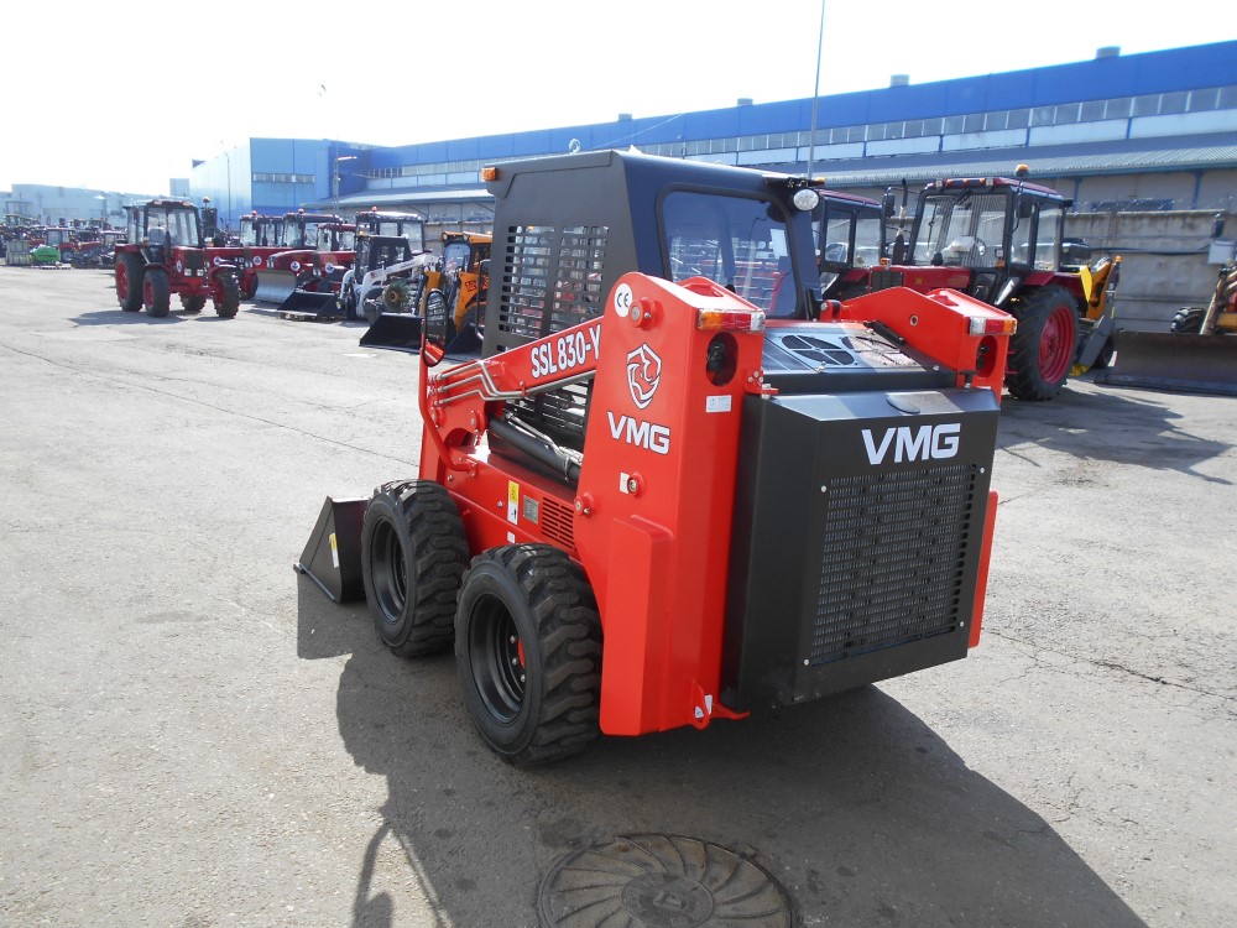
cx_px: 618
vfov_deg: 53.1
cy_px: 464
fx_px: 929
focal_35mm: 26
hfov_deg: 67.3
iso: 80
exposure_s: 1/320
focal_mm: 4.6
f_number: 3.2
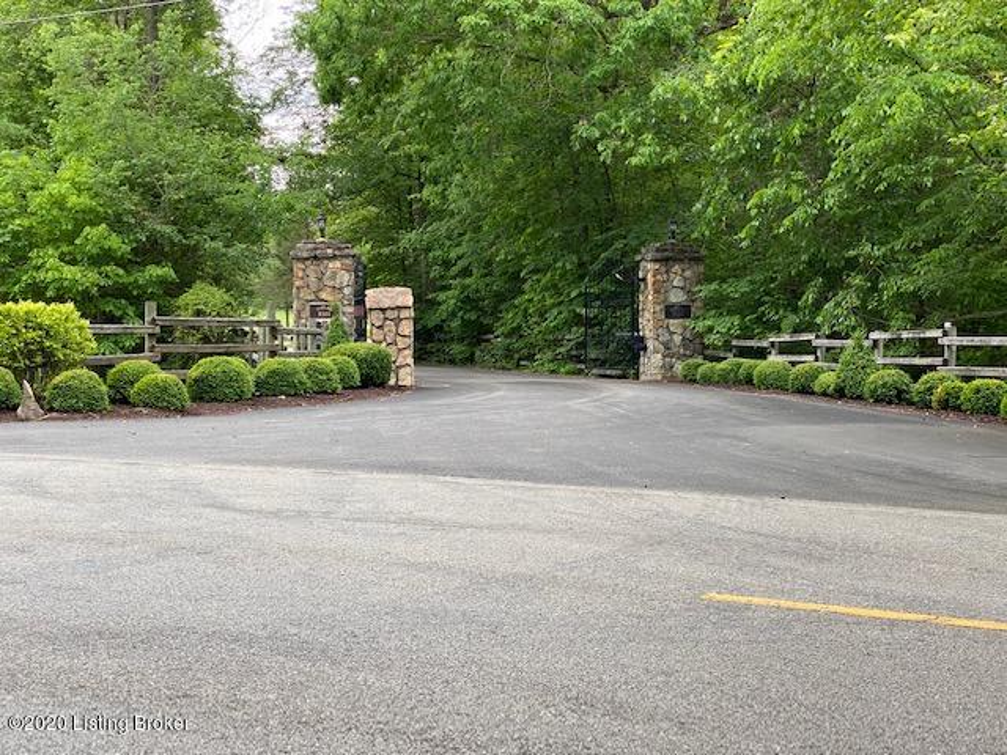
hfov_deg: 36.8
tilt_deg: -1.5
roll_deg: +0.1
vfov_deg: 28.0
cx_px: 504
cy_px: 378
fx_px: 1513
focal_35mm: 52
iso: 20
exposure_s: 1/223
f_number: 2
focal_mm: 6
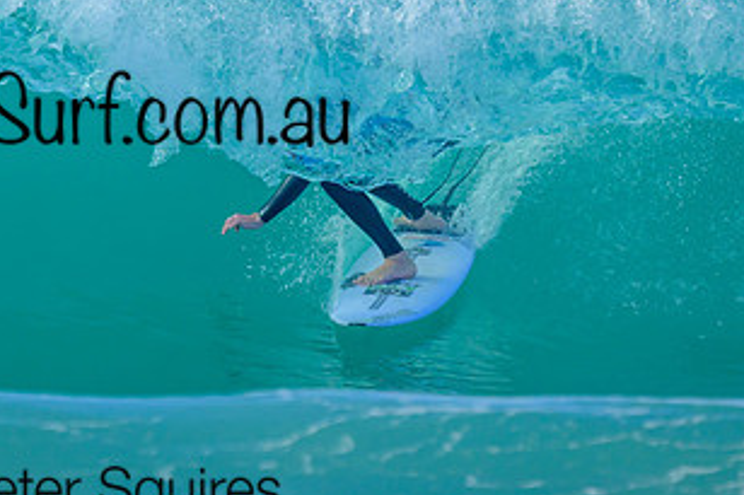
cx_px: -10
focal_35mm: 2070
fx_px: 42755
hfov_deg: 1.0
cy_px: -57
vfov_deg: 0.7
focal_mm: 800
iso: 450
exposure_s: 1/2000
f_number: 6.3
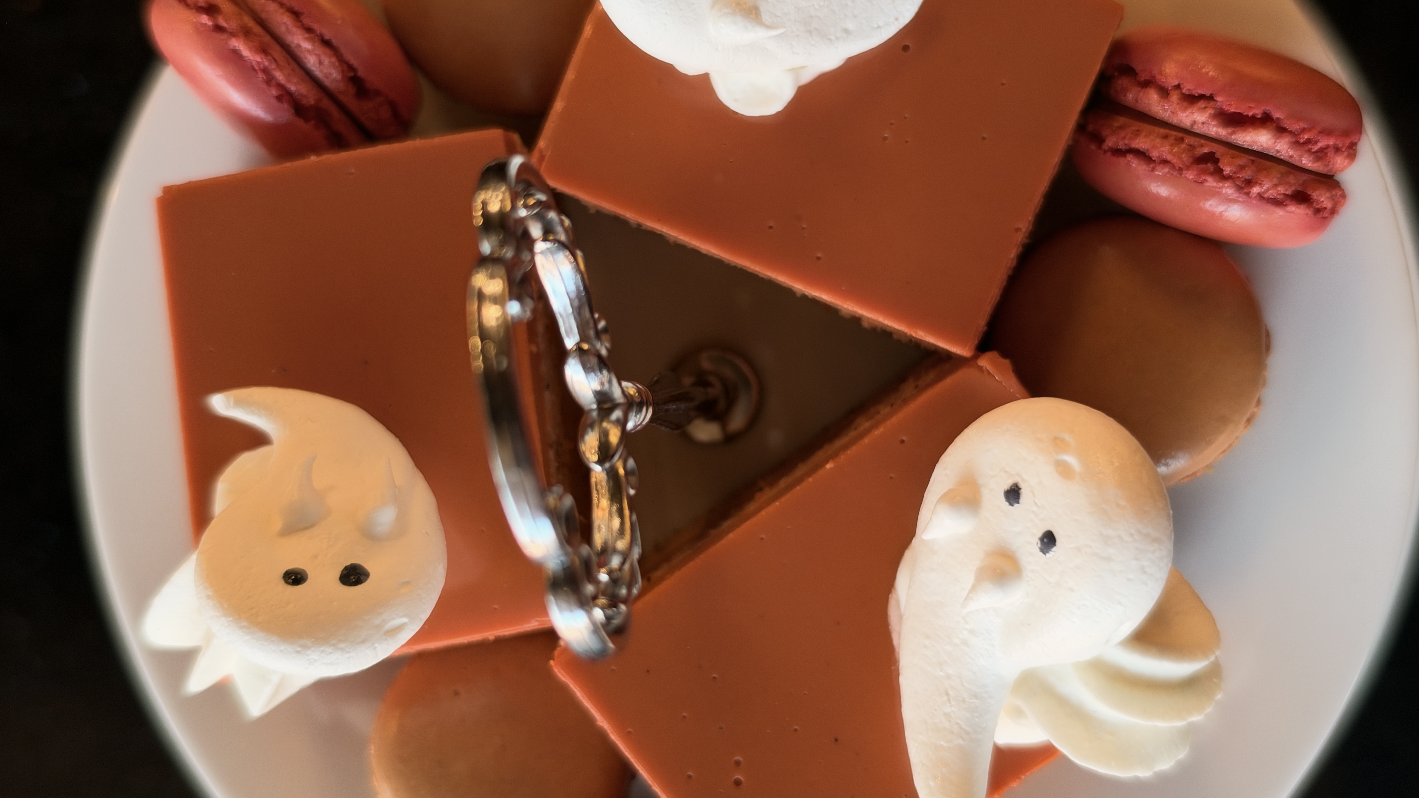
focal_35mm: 39
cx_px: 718
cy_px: 386
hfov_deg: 51.6
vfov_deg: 30.4
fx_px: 1467
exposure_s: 1/60
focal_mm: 6.93
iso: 200
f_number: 1.48
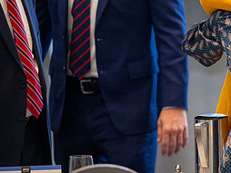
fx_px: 2932
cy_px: 38
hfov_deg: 4.5
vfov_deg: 3.4
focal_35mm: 439
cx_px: 248
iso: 2500
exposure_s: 1/160
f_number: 2.8
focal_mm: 200
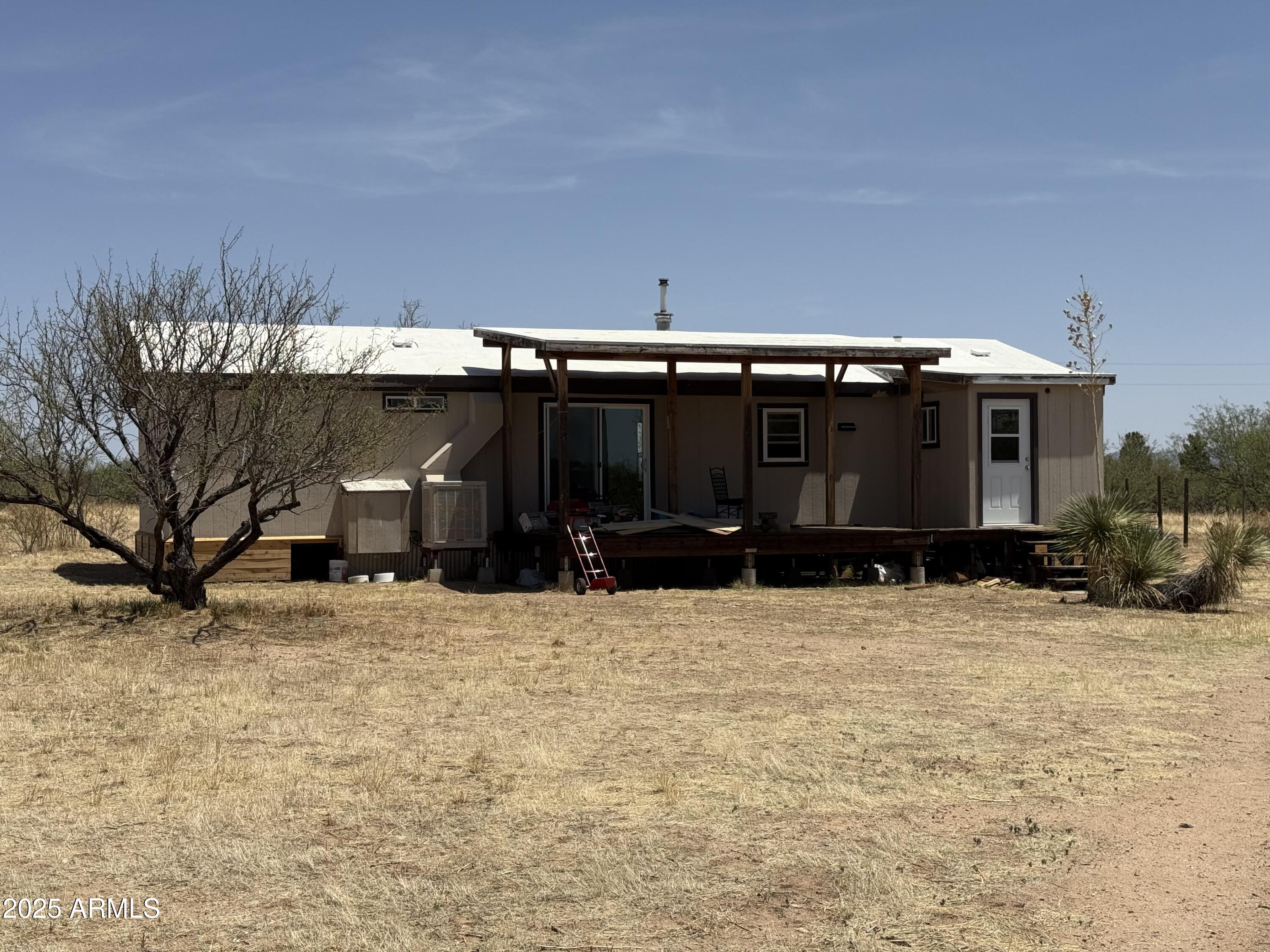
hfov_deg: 39.7
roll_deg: +0.0
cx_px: 635
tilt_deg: +0.5
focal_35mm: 48
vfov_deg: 30.3
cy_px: 476
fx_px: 1761
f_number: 1.78
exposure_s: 1/7874
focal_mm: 6.76
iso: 64
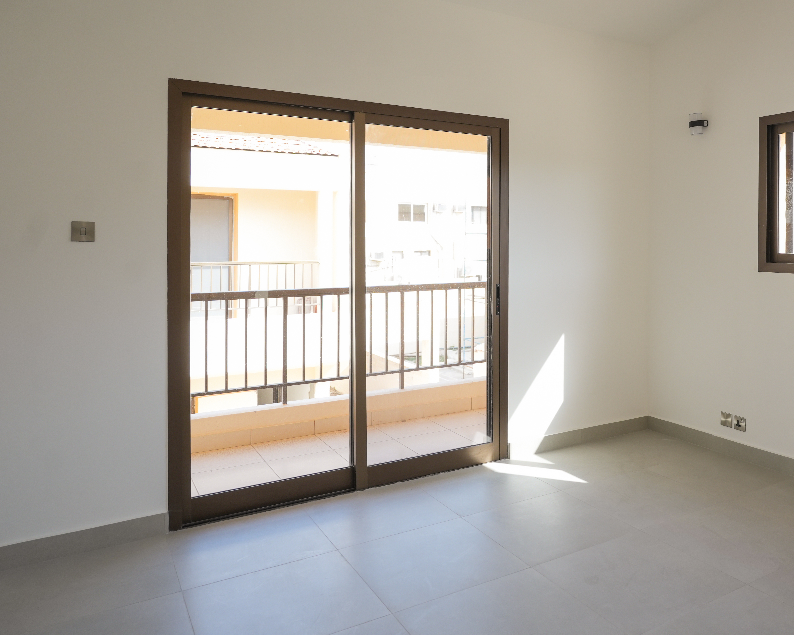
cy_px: 247
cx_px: 536
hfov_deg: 60.6
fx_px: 658
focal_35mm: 28
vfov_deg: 51.1
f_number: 4.5
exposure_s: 1/125
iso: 320
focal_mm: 20
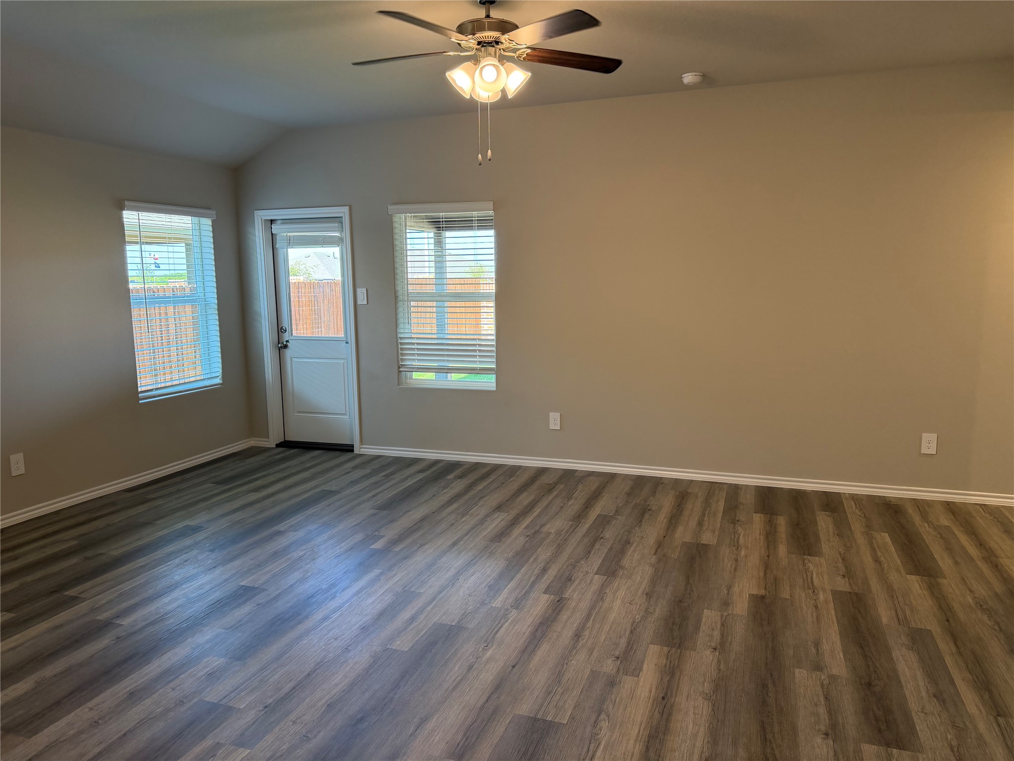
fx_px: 703
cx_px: 507
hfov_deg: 71.6
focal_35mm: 24
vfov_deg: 56.8
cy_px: 380
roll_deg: +1.7
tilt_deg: -5.9
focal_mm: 6.76
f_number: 1.78
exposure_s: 1/137
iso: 200
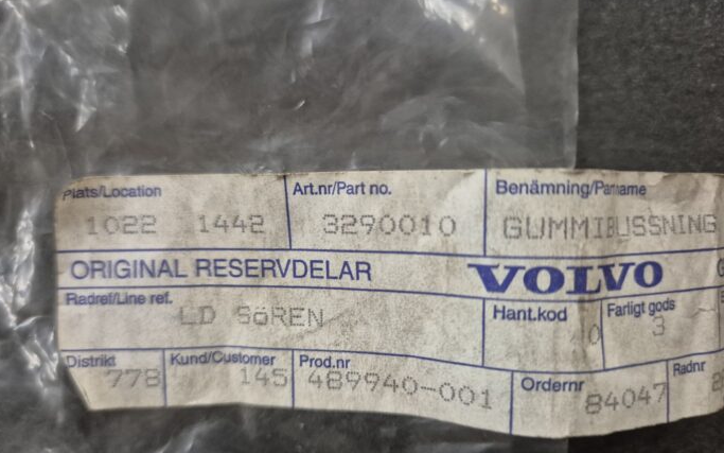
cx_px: 366
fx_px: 493
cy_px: 256
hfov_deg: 72.5
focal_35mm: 25
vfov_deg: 49.2
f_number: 1.8
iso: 800
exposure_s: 1/100
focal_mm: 5.4
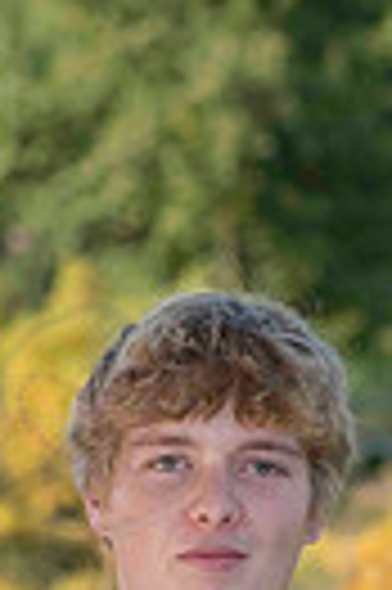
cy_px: 829
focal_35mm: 344
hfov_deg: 4.0
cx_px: 104
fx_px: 5633
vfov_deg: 5.9
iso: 800
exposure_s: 1/640
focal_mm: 100
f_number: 5.6
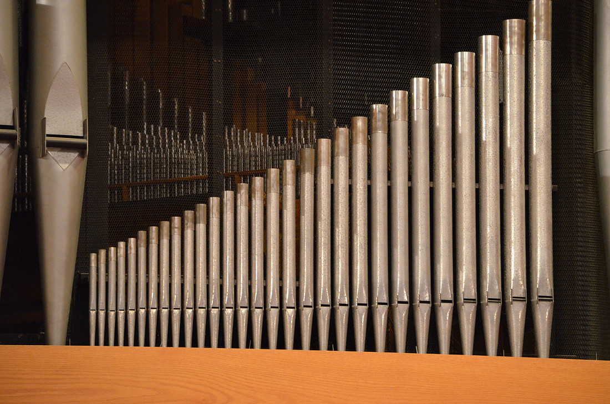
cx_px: 305
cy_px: 202
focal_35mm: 232
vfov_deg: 5.9
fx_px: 3932
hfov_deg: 8.9
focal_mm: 155
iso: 3200
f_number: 5
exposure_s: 1/20
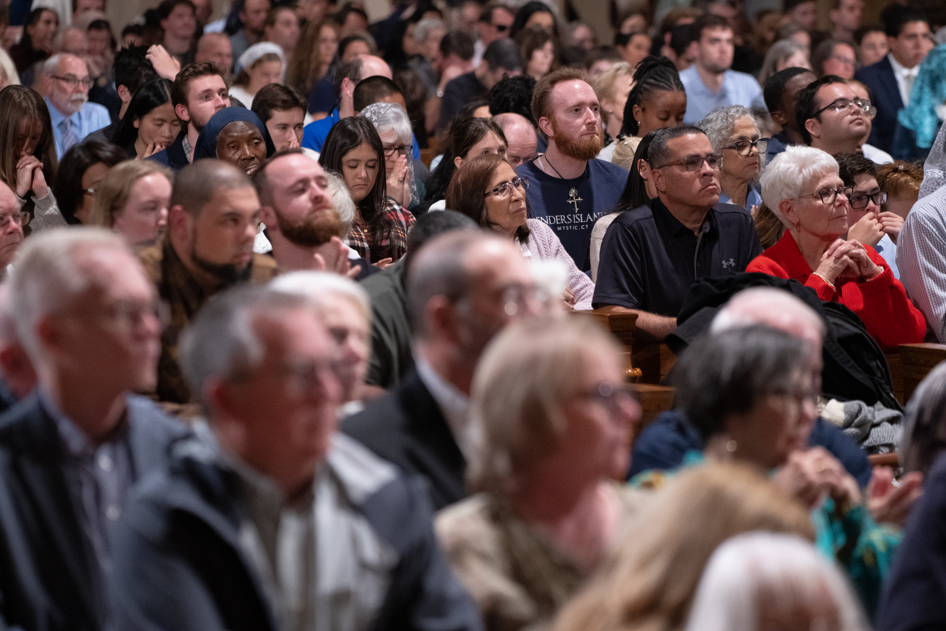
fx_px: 6569
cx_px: 473
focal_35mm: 250
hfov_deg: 8.2
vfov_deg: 5.5
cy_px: 316
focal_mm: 250
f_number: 5.6
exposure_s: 1/80
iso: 5000
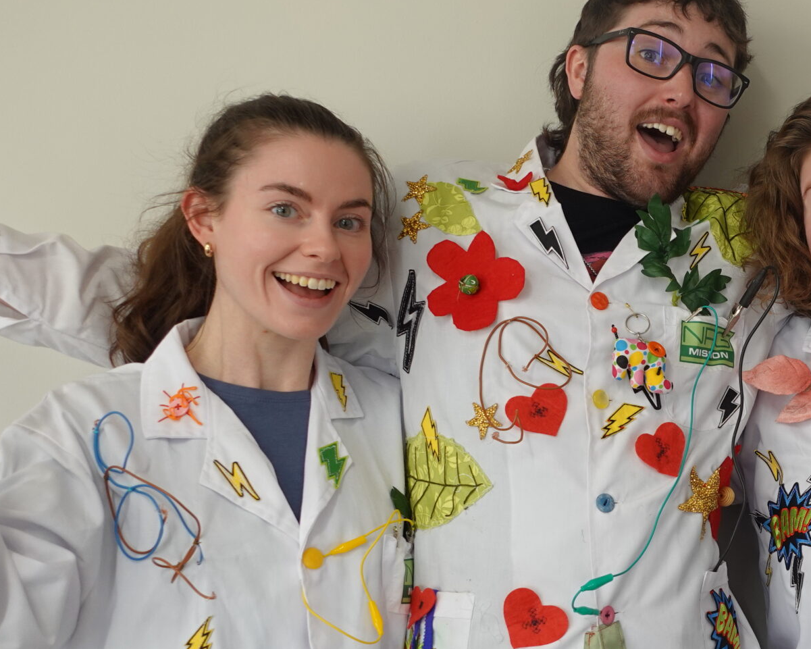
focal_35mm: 48
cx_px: 752
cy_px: 401
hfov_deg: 36.1
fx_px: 1152
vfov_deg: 31.3
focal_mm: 9.4
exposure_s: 1/60
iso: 160
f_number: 2.8
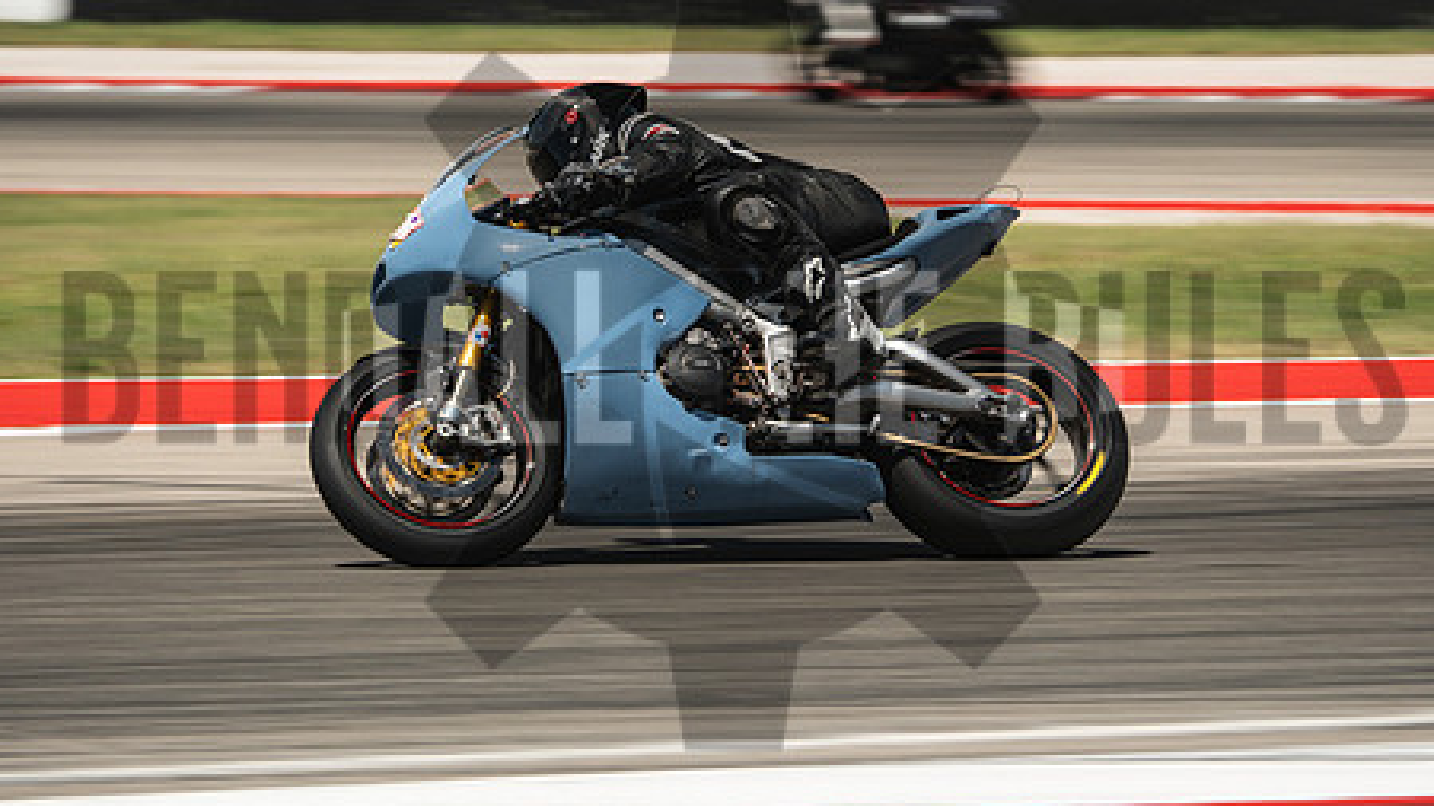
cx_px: 733
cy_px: 362
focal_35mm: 405
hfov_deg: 5.3
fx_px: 15398
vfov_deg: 3.0
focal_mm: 200
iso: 160
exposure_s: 1/250
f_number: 7.1
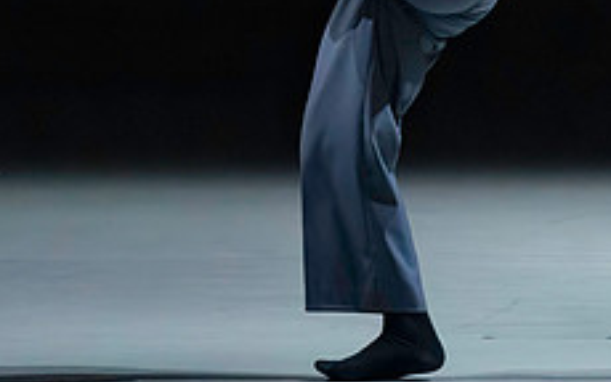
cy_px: -183
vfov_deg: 1.2
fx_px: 18376
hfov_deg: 1.9
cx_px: 408
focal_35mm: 1103
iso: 20000
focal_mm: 330
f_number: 5.6
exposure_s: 1/400
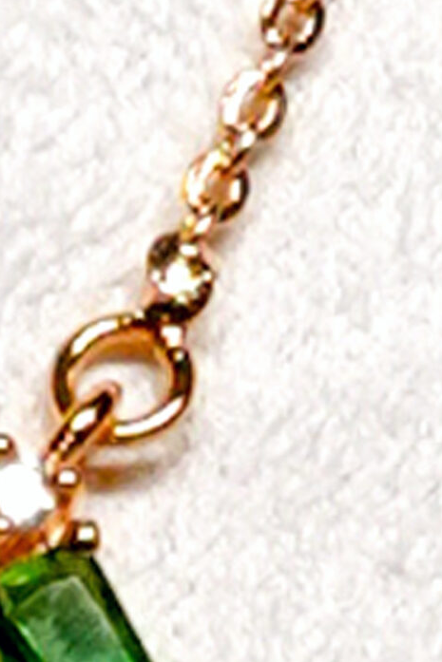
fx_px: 3516
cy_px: 591
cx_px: -232
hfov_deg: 7.1
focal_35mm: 191
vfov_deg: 10.7
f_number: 7.1
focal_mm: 35
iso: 1000
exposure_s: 1/320
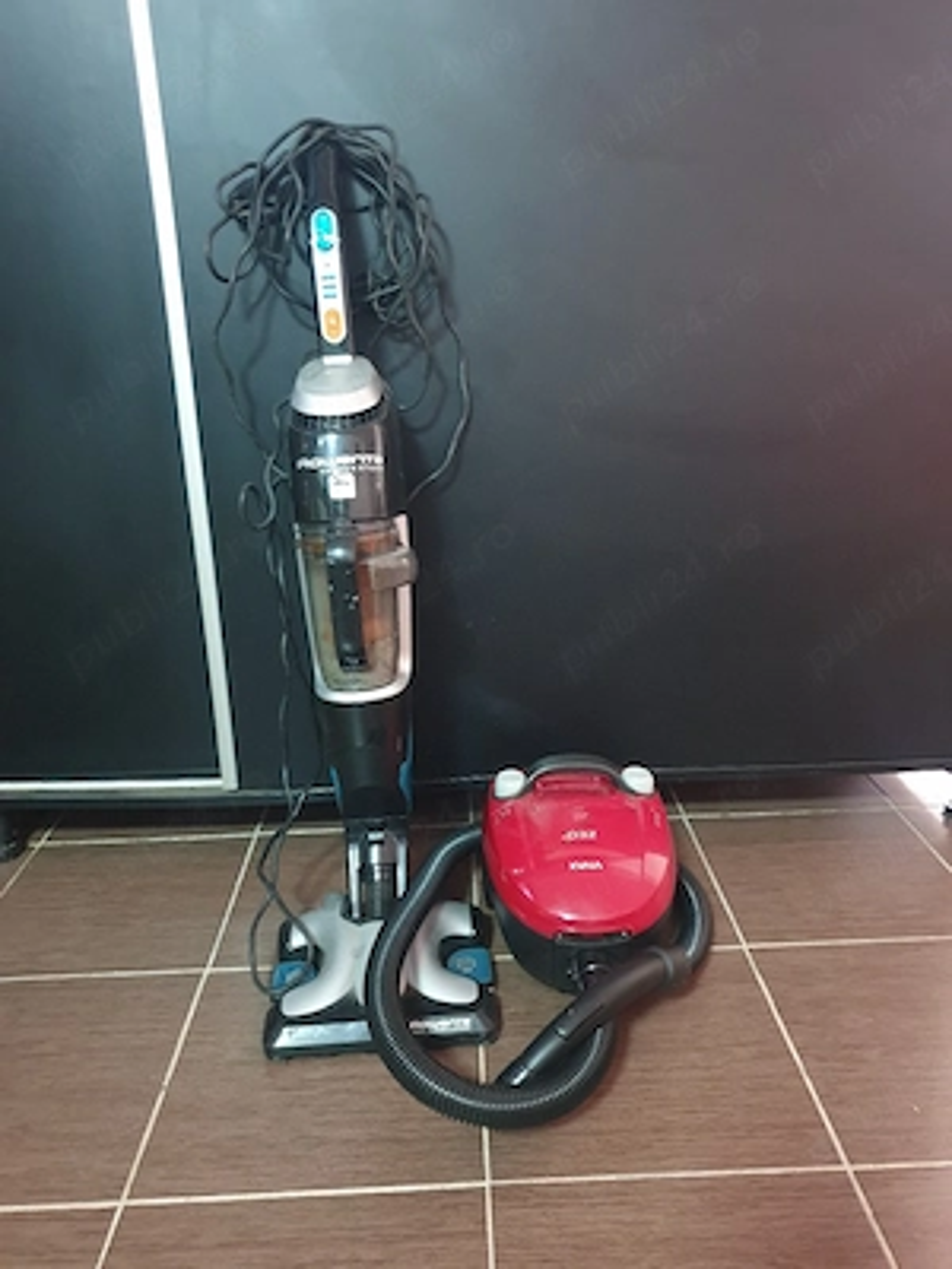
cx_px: 476
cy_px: 634
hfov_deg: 53.1
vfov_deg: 67.3
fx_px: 953
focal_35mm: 26
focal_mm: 4.3
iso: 400
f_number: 1.5
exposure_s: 1/10
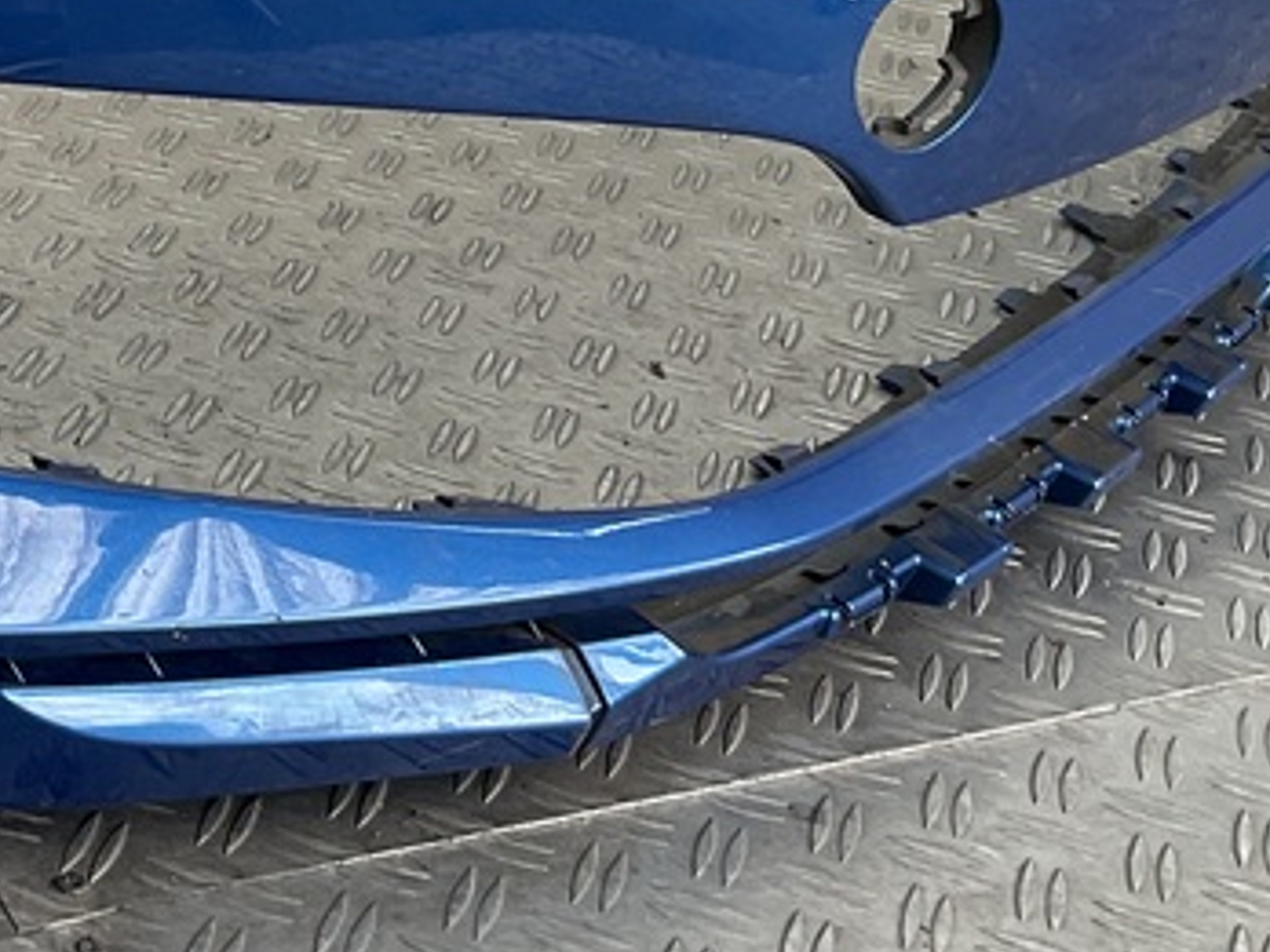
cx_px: 4
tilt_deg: -22.0
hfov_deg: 22.4
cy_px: -186
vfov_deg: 16.8
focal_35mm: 84
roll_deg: -6.7
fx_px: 3082
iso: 16
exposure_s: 1/124
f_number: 1.8
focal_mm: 3
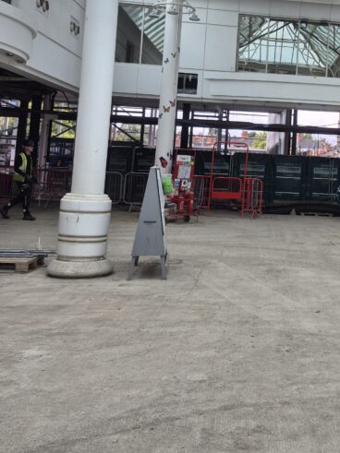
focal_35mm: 48
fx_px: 629
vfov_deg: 38.7
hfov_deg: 28.7
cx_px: 325
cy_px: 116
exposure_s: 1/311
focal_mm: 5.4
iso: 25
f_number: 1.8
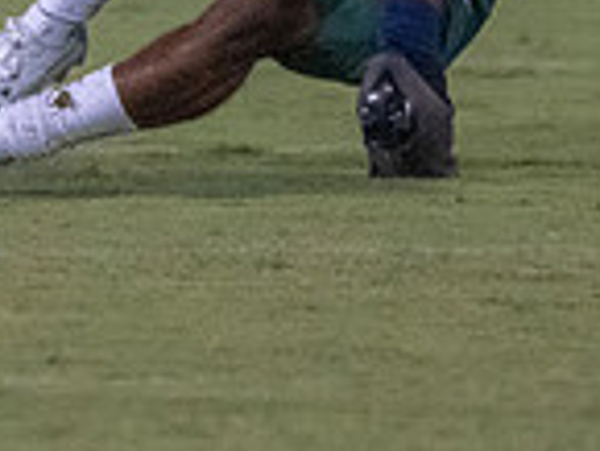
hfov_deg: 0.8
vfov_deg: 0.6
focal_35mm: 2485
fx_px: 43108
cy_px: -164
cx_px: -236
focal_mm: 400
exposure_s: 1/1000
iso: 8000
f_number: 5.6
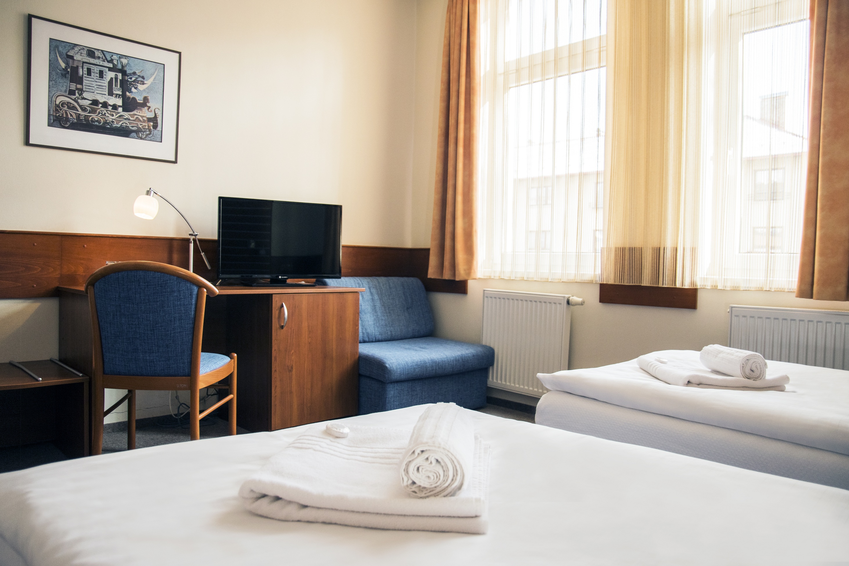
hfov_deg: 73.7
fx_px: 566
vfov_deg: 53.1
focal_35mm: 24
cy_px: 283
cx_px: 424
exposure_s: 1/80
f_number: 3.5
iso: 320
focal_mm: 16
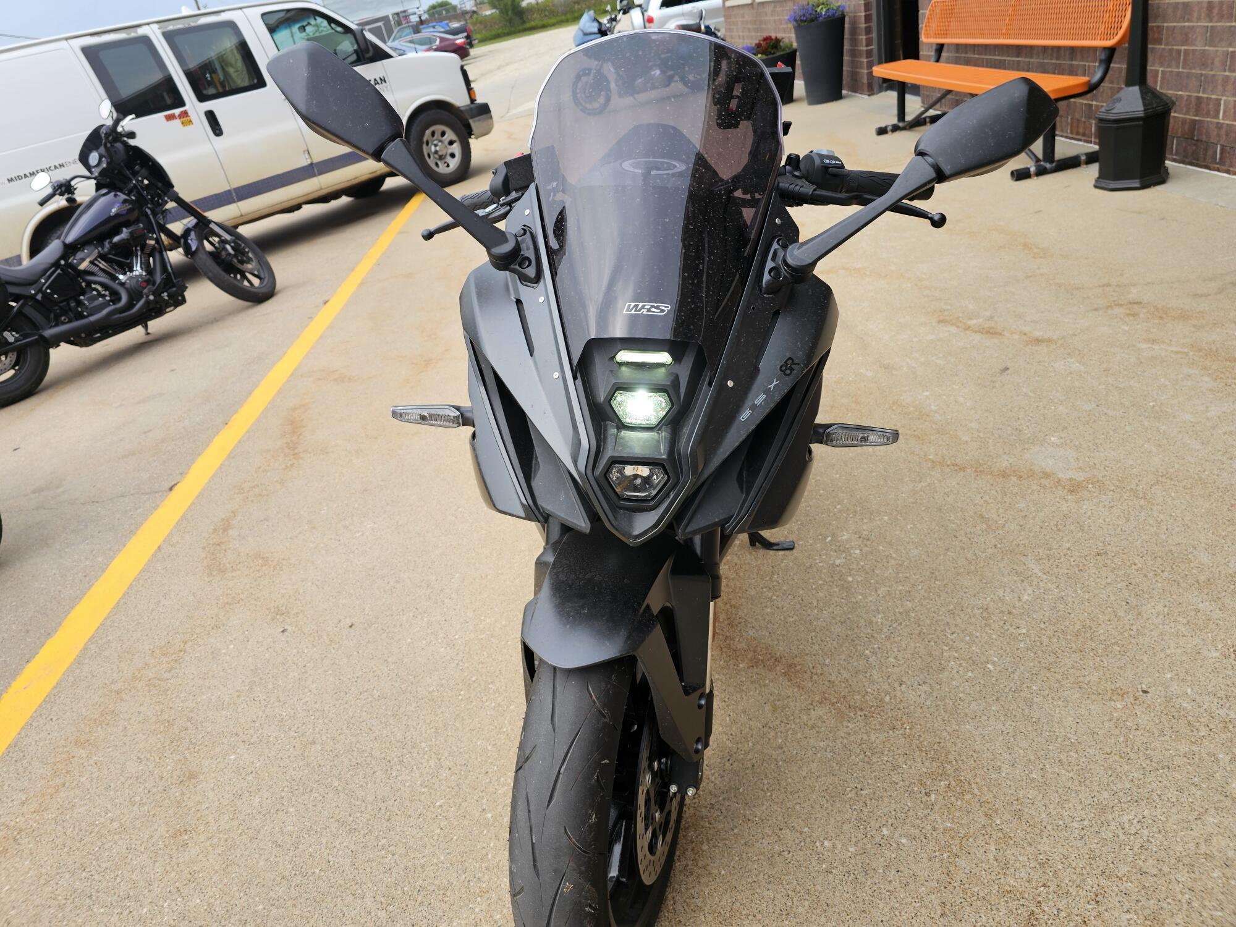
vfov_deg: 58.9
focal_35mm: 23
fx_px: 821
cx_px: 618
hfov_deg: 73.9
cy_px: 464
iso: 10
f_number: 1.7
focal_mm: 6.3
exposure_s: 1/149
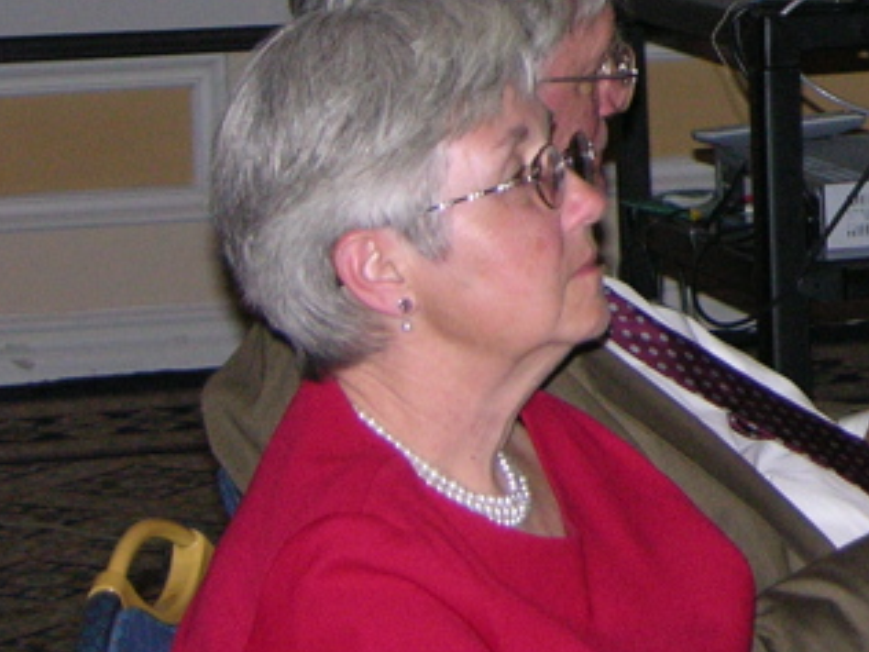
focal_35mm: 215
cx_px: 1172
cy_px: -81
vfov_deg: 6.9
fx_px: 5397
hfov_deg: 9.0
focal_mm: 16.8
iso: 200
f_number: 3.2
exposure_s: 1/120
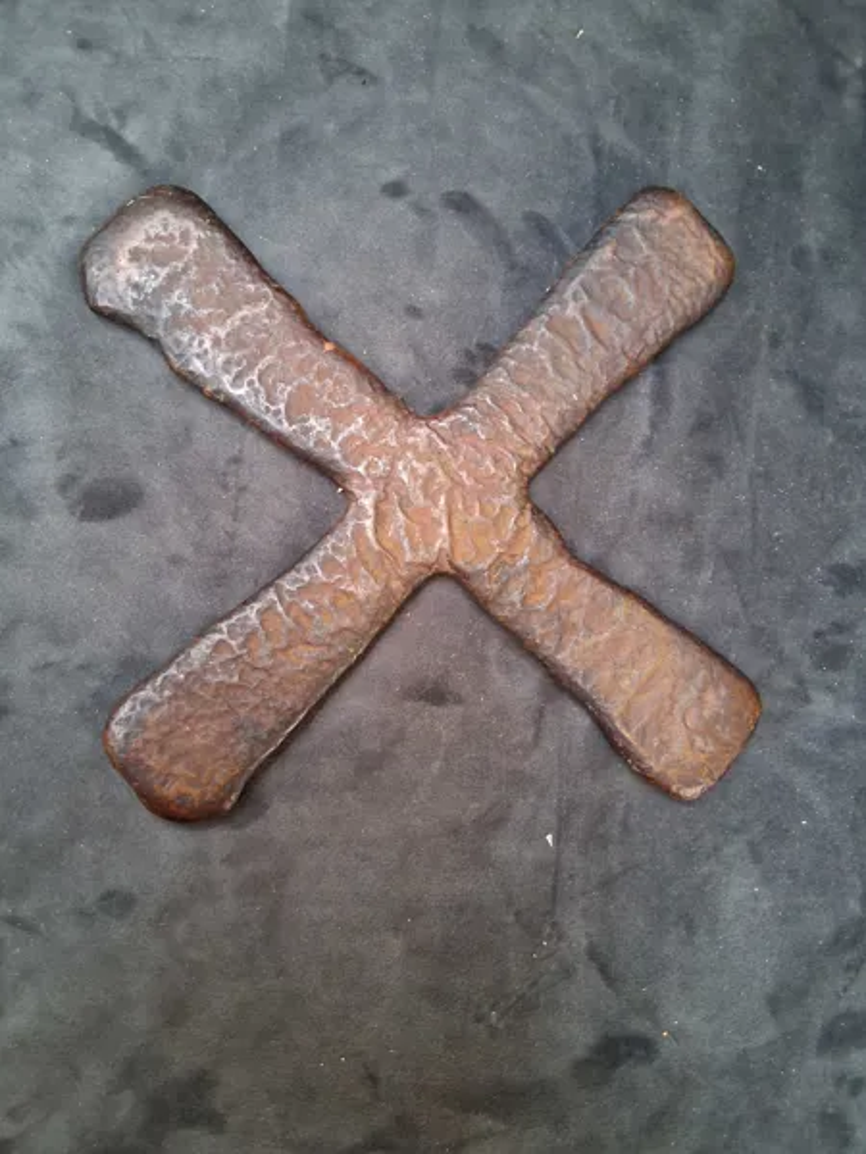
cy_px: 577
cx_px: 433
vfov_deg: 67.3
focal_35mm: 26
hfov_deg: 53.1
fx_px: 867
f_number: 1.8
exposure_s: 1/33
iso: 500
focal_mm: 3.98
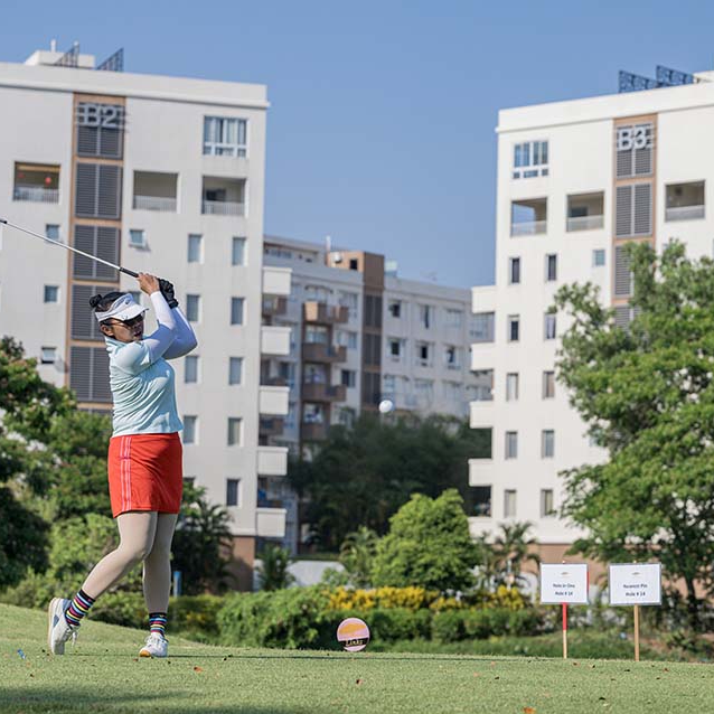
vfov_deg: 15.8
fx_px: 2567
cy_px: 357
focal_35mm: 110
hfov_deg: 15.8
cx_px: 259
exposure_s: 1/4000
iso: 500
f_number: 4
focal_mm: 86
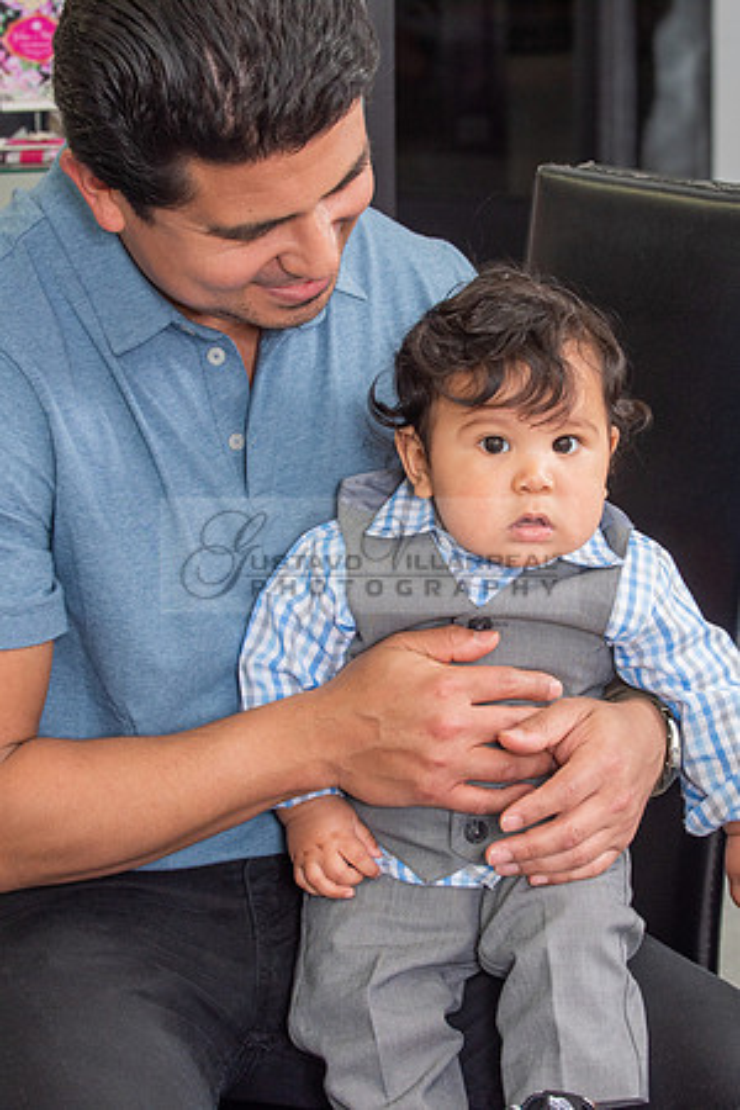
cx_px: 480
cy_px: 555
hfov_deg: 13.0
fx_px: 3235
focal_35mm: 105
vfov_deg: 19.5
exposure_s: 1/125
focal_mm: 70
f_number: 5.6
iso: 200
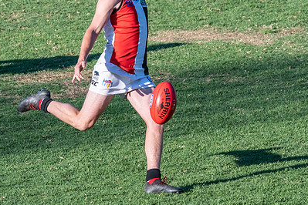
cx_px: 138
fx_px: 5971
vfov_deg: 2.0
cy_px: 74
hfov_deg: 3.0
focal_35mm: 698
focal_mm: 320
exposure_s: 1/1600
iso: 800
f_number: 10
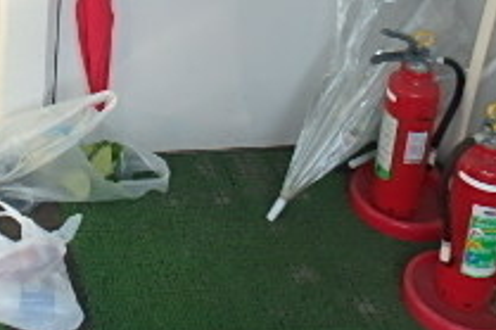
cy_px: -230
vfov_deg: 17.3
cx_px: -95
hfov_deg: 26.8
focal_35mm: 67
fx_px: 922
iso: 125
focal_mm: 3.7
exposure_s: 1/80
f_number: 3.5
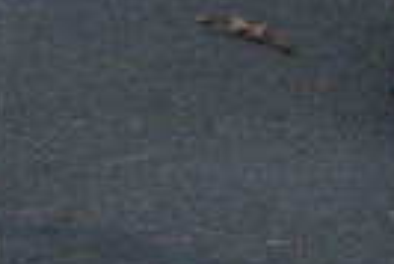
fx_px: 4930
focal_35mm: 450
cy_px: -489
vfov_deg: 3.0
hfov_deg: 4.5
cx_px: 764
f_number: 11
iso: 200
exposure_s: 1/125
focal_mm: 50
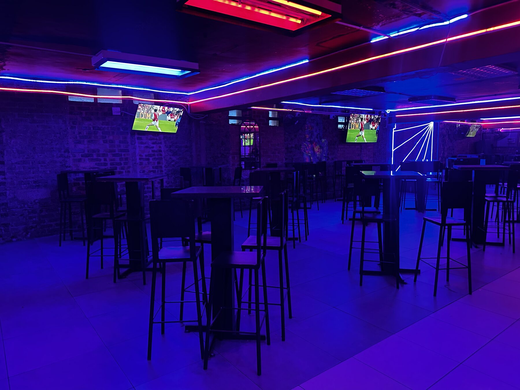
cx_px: 260
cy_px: 195
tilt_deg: -6.8
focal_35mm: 24
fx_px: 361
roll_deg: +0.7
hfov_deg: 71.6
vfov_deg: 56.8
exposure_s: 1/33
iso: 800
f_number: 1.78
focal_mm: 6.86
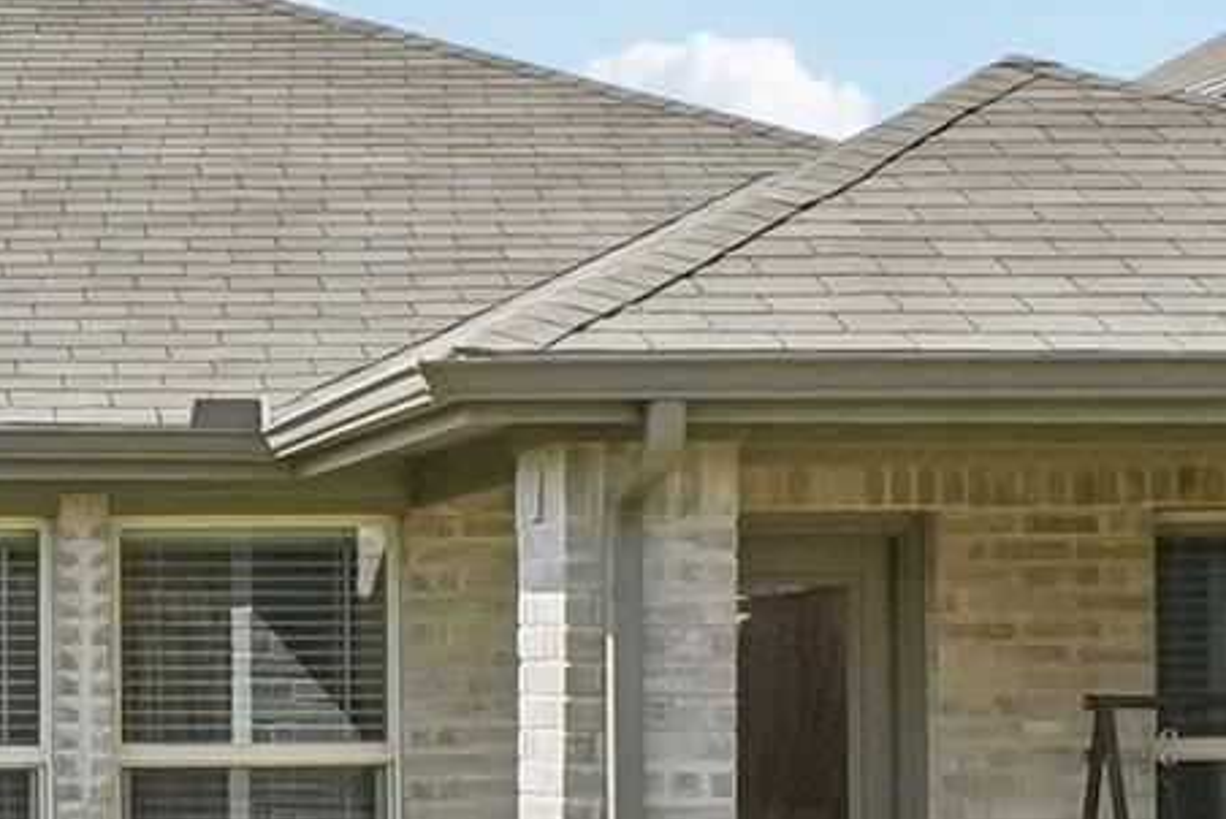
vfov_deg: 15.9
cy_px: 565
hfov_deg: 22.0
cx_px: -203
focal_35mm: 86
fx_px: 2931
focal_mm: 13
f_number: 8
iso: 400
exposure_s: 1/1000
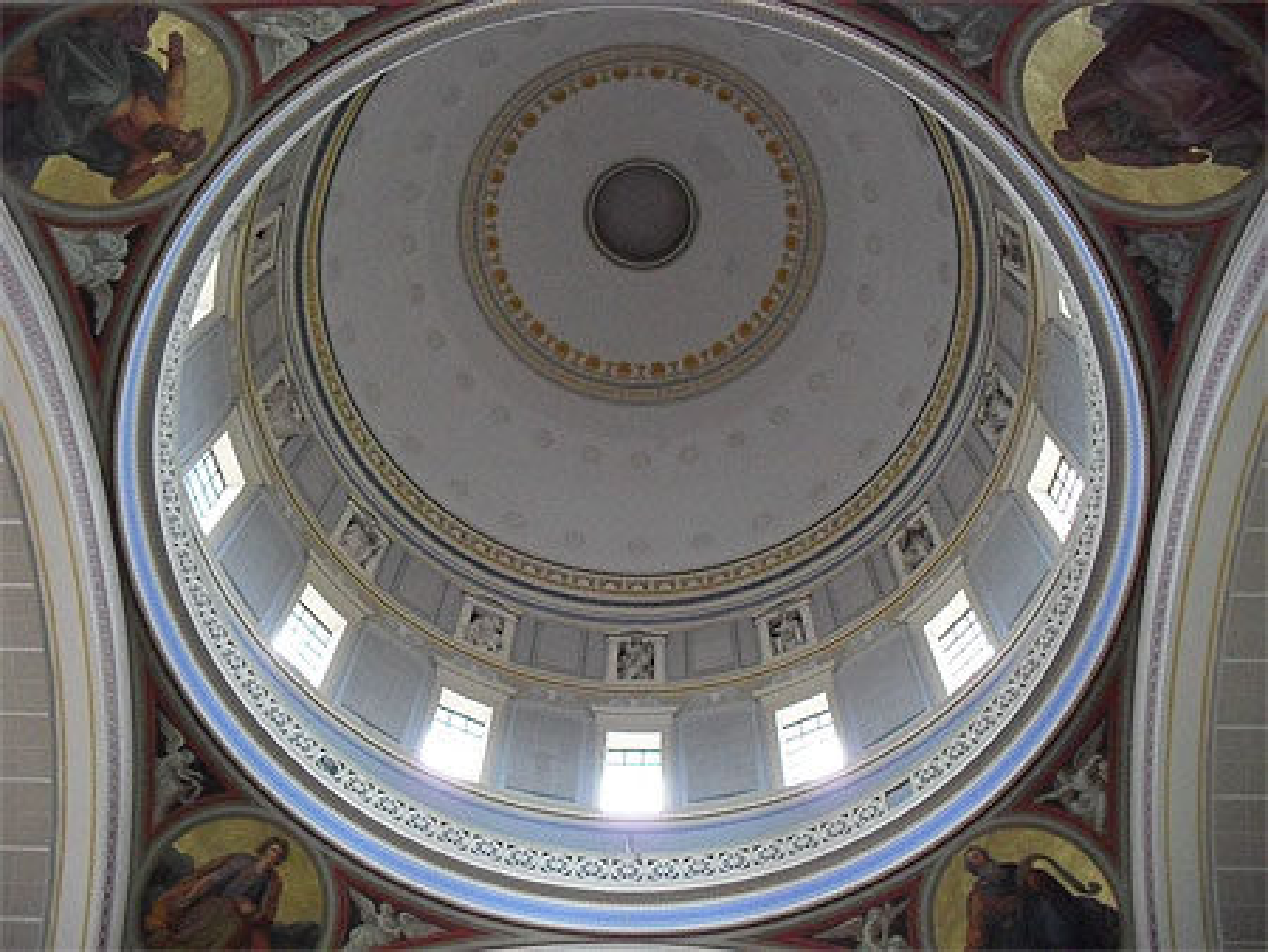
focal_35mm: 35
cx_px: 634
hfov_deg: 52.6
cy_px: 476
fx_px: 1283
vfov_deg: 40.7
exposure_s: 1/30
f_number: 3.2
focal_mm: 6.3
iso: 480
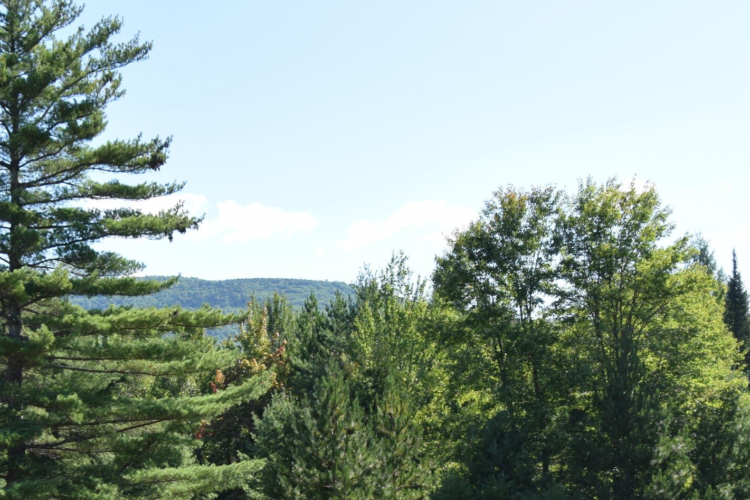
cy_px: 516
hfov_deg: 26.6
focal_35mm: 76
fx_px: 1583
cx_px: 309
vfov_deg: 17.5
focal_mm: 24
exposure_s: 1/320
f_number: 9
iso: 200
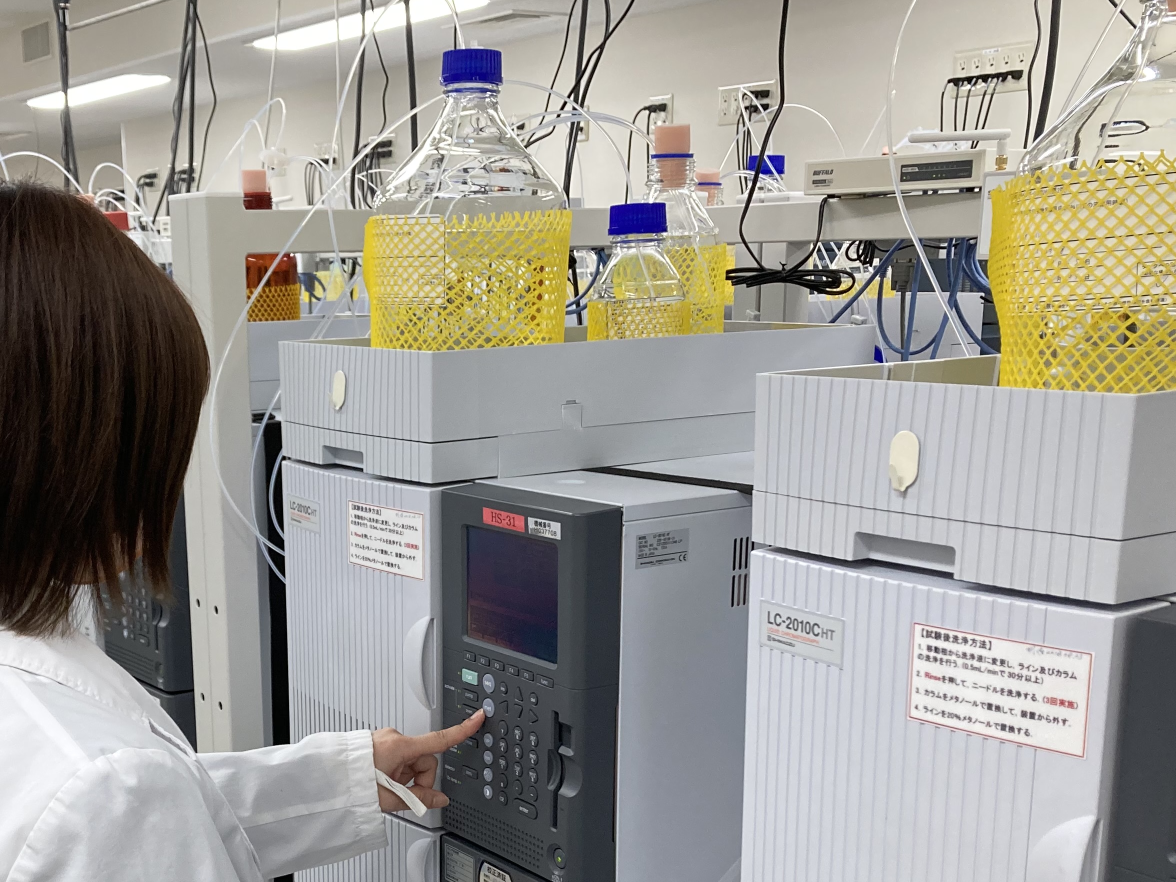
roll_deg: +0.9
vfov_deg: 29.5
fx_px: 1631
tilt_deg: -14.5
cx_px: 352
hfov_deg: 39.0
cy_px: 714
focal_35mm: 48
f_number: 1.8
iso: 80
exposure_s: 1/60
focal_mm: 3.99
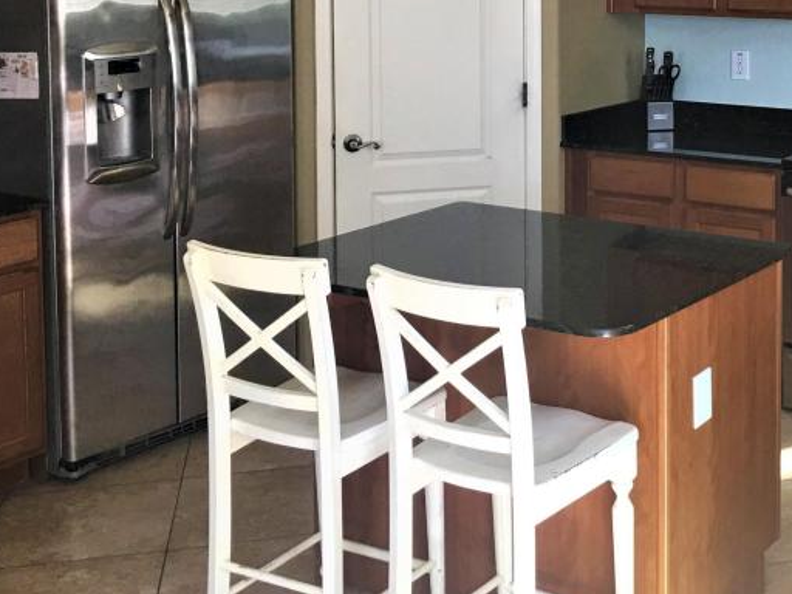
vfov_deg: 24.4
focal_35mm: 58
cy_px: 37
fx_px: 1327
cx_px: 657
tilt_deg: -3.4
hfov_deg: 32.1
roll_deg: -0.3
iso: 25
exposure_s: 1/30
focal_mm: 4.15
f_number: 2.2
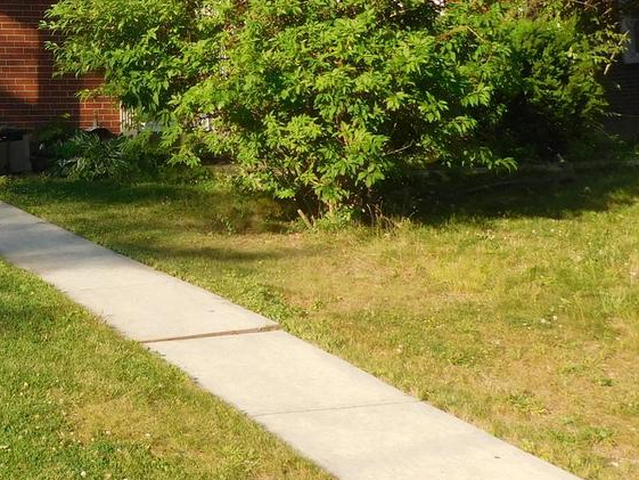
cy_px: 26
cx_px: -52
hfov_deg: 29.6
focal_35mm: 59
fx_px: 1089
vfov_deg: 24.0
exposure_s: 1/800
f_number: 3
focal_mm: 4
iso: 125
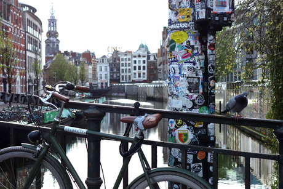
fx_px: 385
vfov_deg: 27.5
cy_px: 94
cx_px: 142
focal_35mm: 49
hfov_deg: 40.3
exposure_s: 1/2000
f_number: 3.2
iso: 400
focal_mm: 18.23
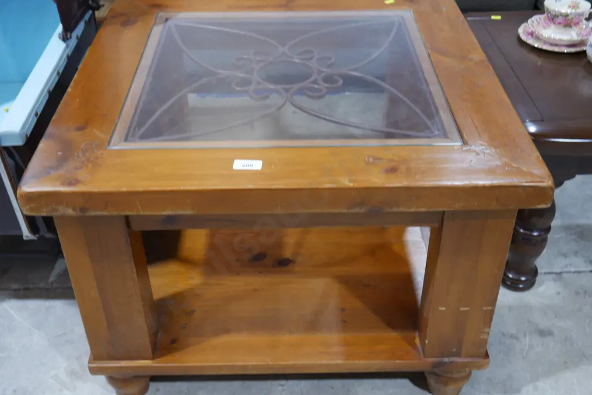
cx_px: 295
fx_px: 691
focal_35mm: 42
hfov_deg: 46.4
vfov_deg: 31.9
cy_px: 209
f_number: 4.5
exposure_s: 1/60
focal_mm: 20
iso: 640
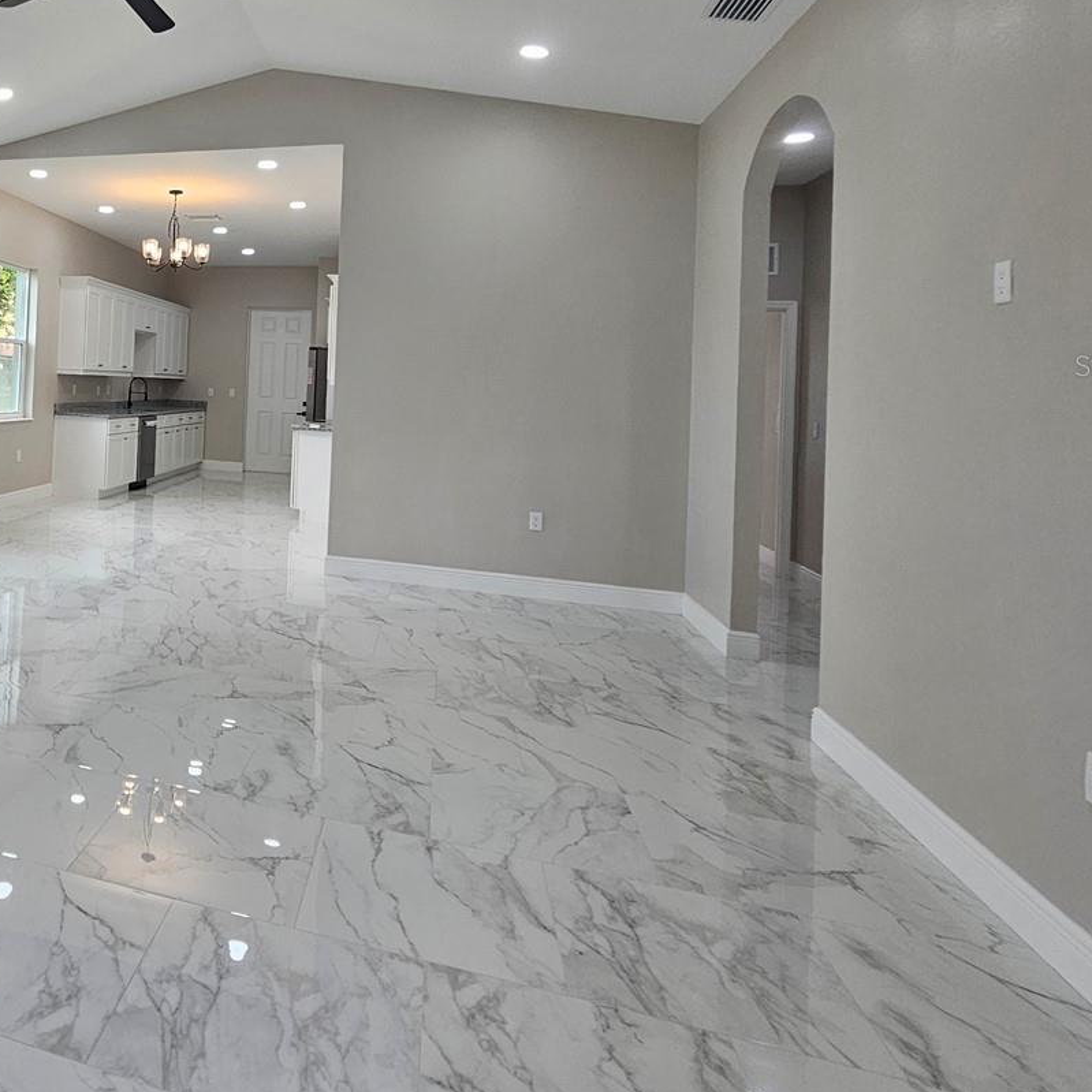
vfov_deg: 65.5
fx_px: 821
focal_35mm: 23
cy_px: 365
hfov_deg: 57.8
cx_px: 111
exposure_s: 1/60
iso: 80
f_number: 2.2
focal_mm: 2.2
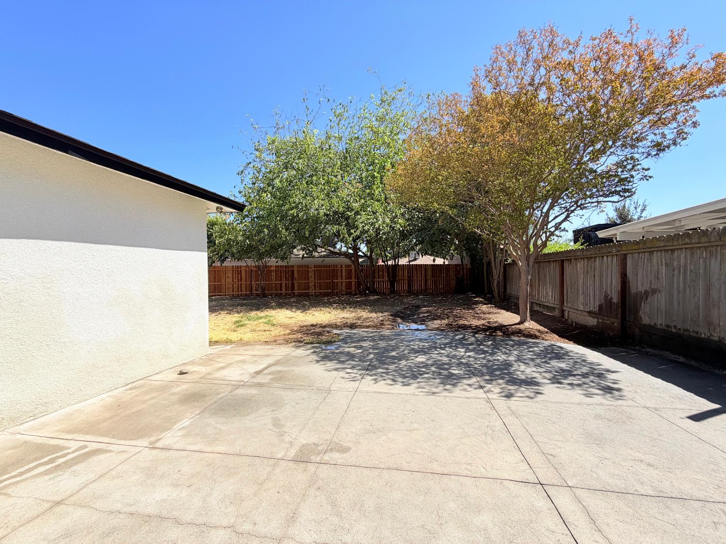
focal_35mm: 14
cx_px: 363
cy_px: 272
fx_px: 294
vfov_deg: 85.7
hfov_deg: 102.1
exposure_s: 1/770
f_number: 2.2
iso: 25
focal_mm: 2.22
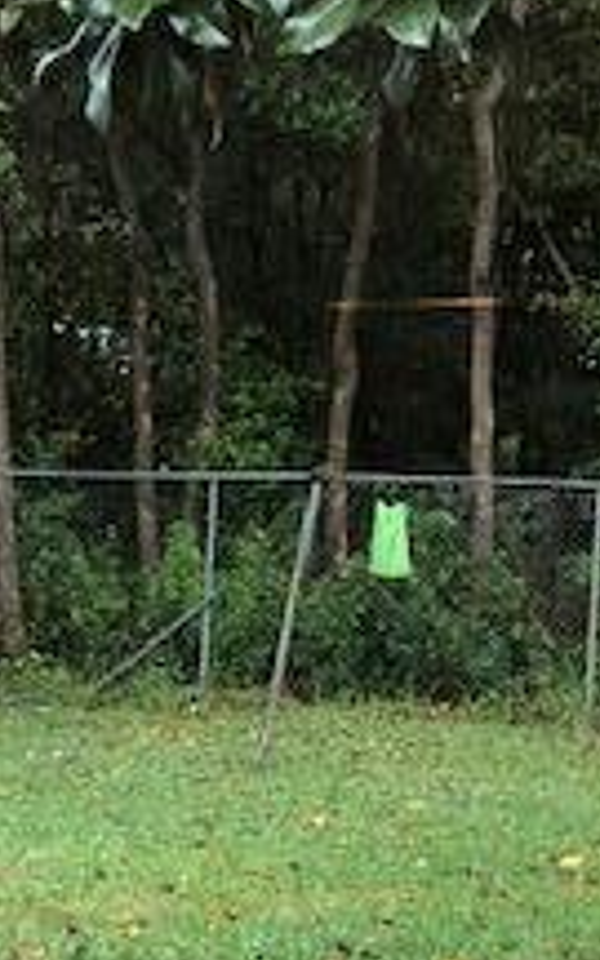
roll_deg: -1.8
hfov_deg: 14.8
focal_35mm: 88
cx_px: 133
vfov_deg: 23.3
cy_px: 724
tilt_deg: -8.5
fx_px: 2302
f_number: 1.8
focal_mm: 3.99
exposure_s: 1/30
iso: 25
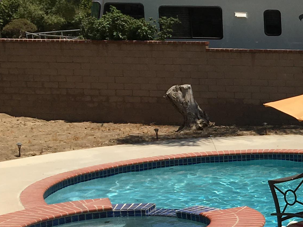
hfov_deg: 16.8
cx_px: 476
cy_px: 178
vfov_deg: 14.2
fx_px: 910
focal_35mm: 104
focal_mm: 4.15
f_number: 2.2
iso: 25
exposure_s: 1/2747
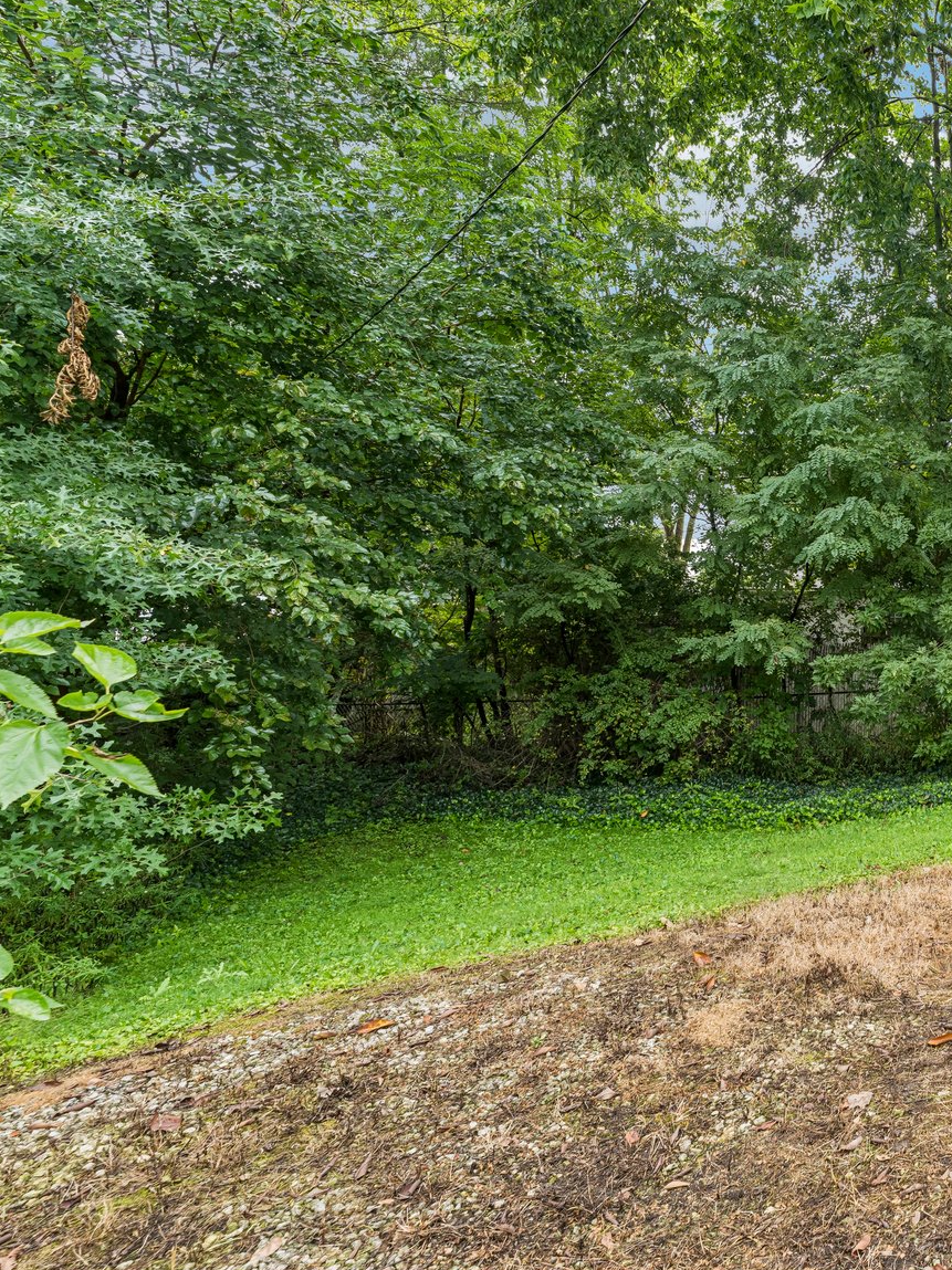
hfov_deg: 41.3
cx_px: 1113
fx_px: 881
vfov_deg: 71.5
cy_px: 585
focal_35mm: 24
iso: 200
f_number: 8
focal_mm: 14
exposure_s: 1/60
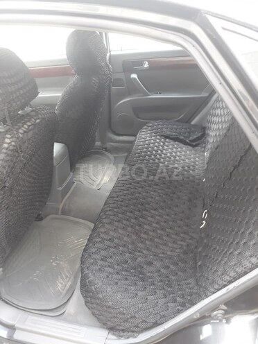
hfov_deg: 51.4
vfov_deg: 65.3
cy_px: 172
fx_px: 268
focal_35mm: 27
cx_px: 129
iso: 160
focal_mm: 3.6
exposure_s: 1/33
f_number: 1.9
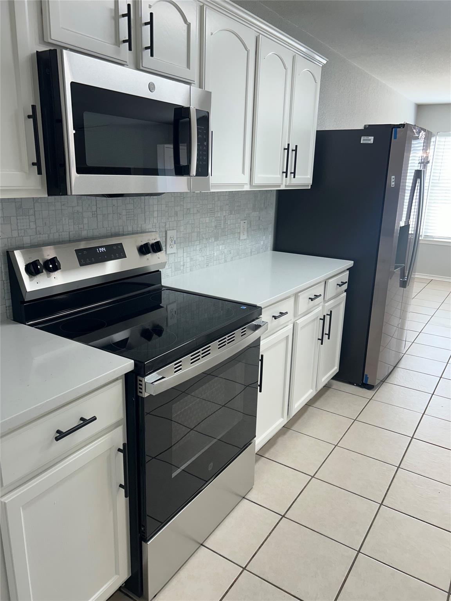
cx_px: 226
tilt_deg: -15.5
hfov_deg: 53.1
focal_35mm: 26
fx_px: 452
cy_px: 300
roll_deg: -2.4
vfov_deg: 67.3
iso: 50
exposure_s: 1/120
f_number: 1.5
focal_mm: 5.7
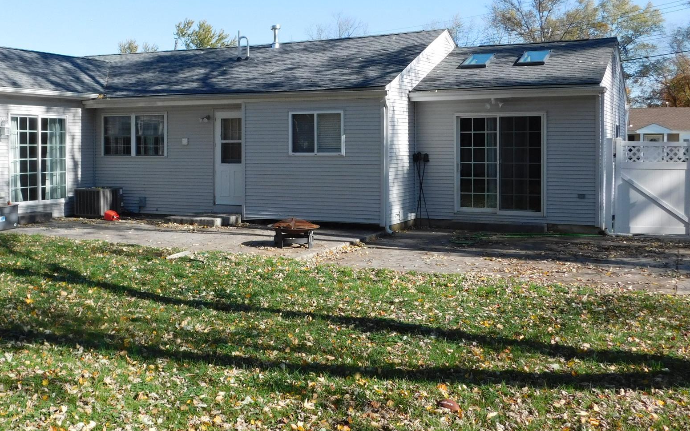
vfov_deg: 30.4
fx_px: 790
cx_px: 257
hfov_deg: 46.8
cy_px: 157
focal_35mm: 42
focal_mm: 5.3
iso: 125
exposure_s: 1/1000
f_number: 3.2
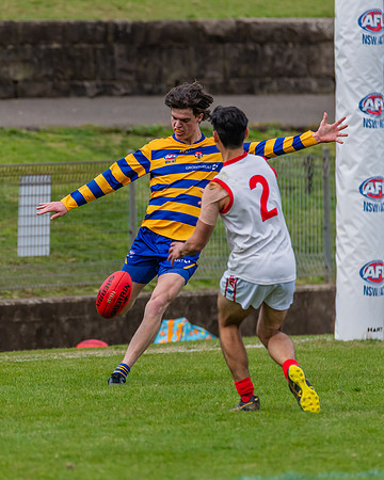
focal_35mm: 725
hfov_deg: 2.1
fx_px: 10304
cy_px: 224
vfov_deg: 2.7
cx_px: 134
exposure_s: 1/1600
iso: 900
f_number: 6.3
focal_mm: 460
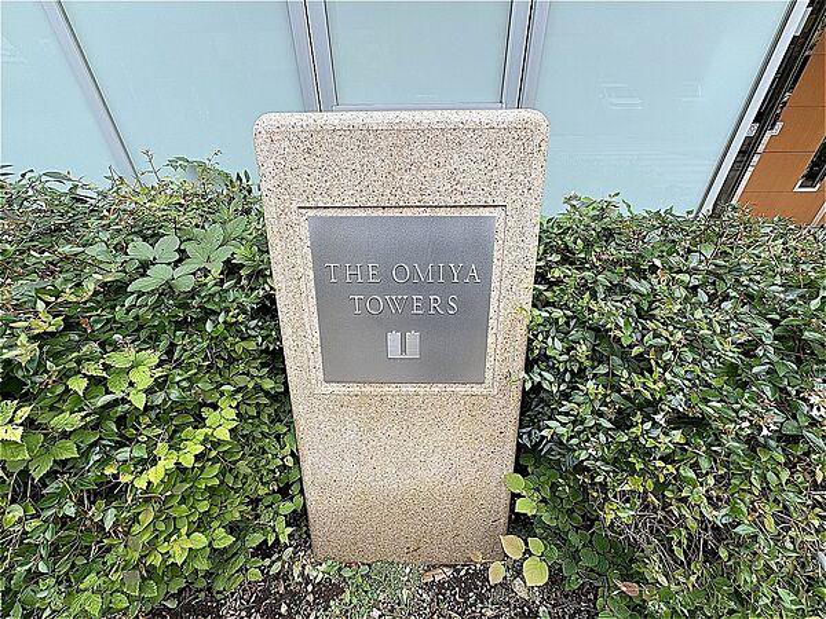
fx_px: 334
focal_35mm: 14
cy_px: 310
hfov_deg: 102.1
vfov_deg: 85.7
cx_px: 413
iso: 40
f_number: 2.2
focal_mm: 2.22
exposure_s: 1/99
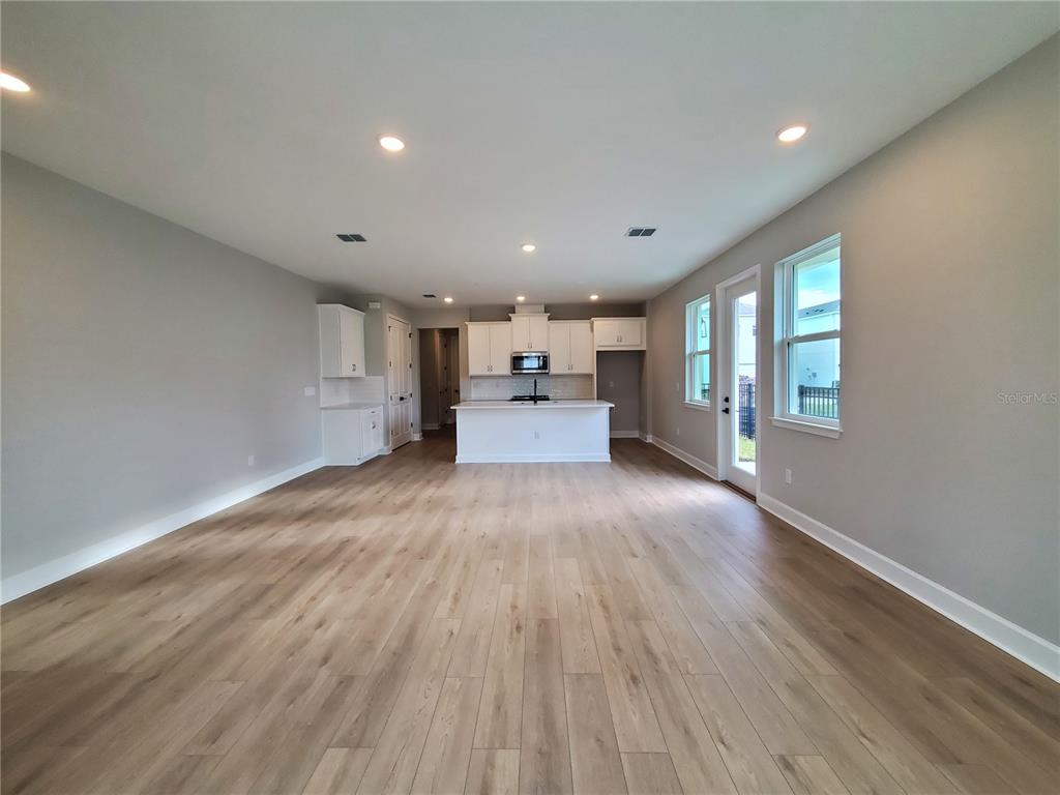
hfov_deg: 106.2
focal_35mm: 13
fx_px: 398
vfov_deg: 89.9
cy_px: 398
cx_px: 530
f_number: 2.2
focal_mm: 1.8
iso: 125
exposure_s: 1/60
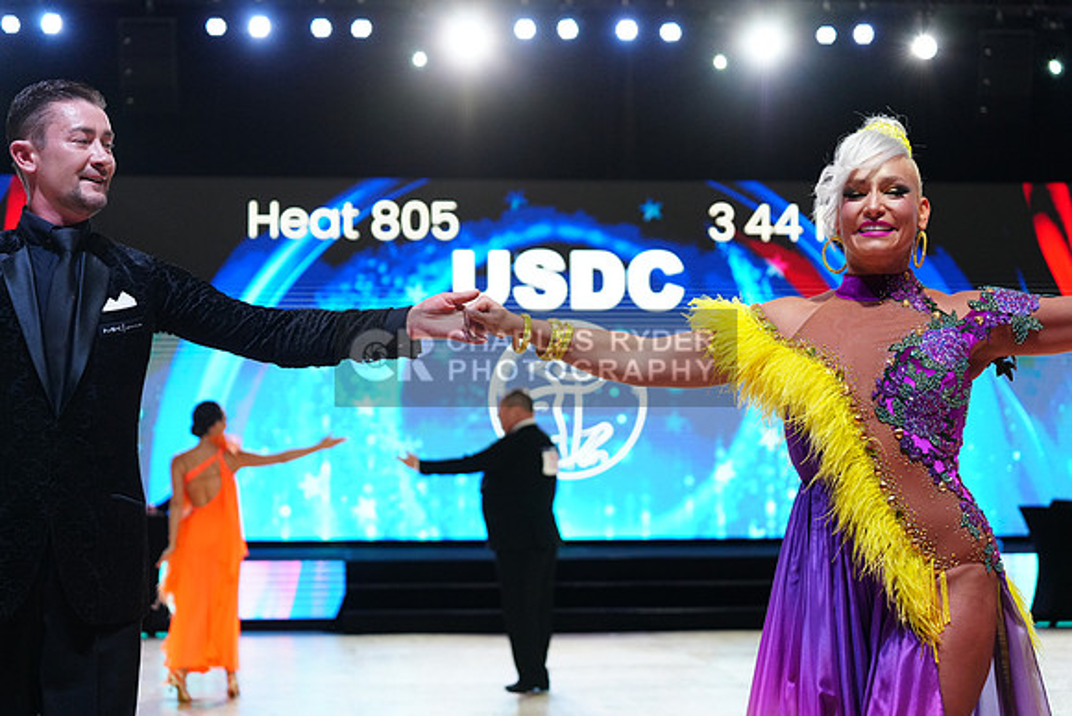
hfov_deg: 28.8
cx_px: 536
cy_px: 358
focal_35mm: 70
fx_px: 2085
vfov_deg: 19.5
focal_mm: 70
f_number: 4
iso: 2500
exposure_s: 1/320
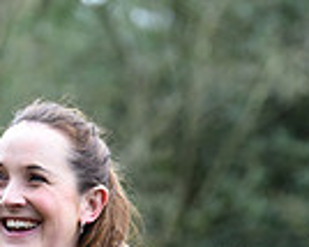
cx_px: -25
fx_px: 4304
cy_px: 614
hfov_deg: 4.1
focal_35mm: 471
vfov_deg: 3.2
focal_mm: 116
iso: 1600
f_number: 4.5
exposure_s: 1/800
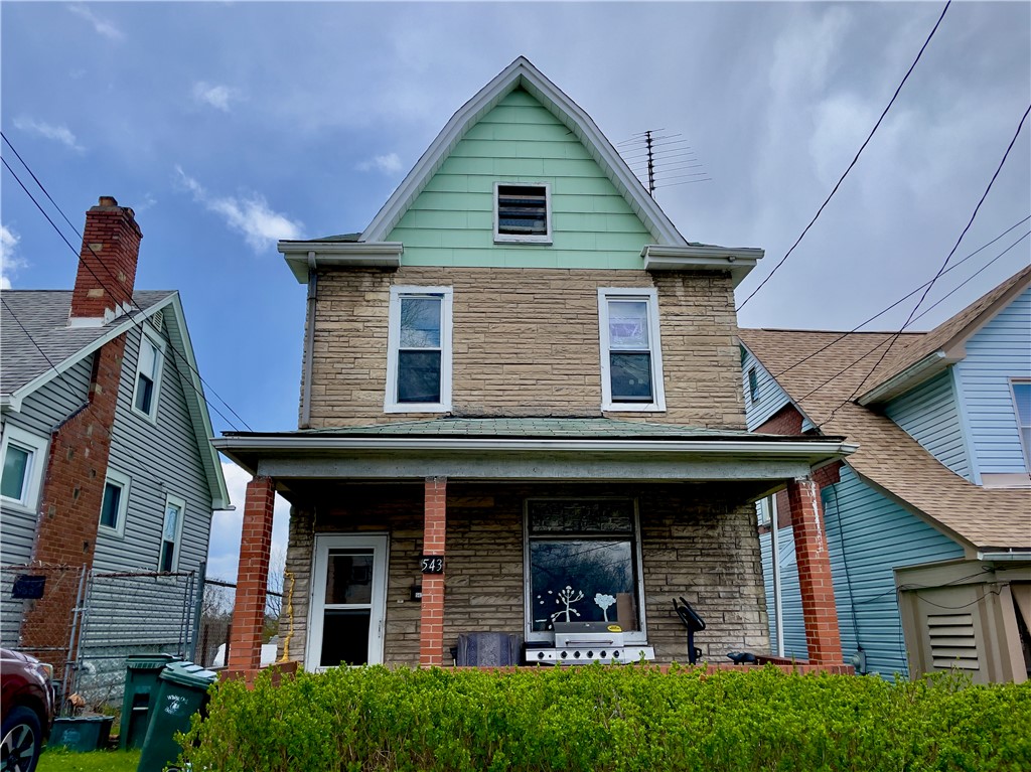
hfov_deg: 67.3
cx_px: 516
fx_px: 774
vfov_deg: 53.0
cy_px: 386
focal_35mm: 26
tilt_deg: +18.0
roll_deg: +1.1
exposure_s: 1/2882
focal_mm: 4.2
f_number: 1.6
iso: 32
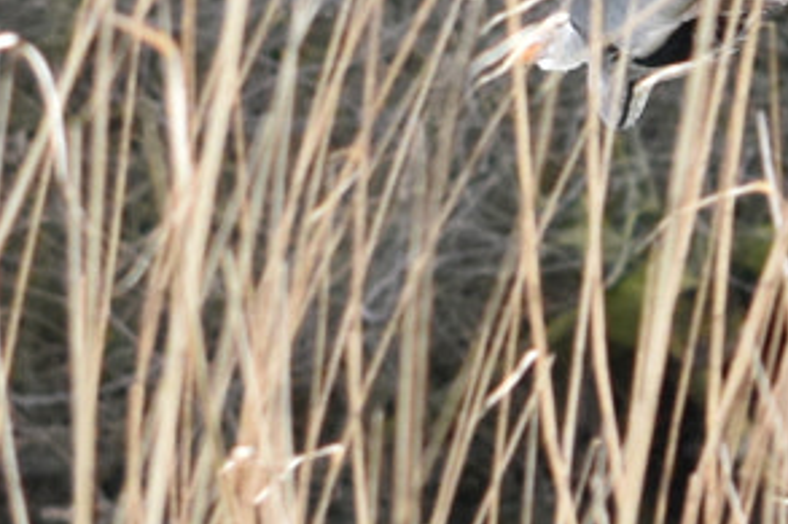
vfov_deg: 1.4
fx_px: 21088
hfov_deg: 2.1
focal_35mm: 964
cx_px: 783
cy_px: -689
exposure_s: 1/1000
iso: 1000
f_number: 5.6
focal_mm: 92
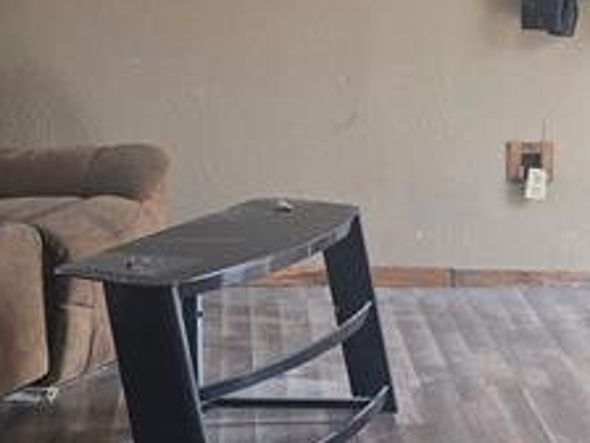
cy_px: 55
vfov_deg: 14.0
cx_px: 245
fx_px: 1790
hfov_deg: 18.7
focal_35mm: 105
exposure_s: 1/180
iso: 80
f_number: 1.7
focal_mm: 6.3
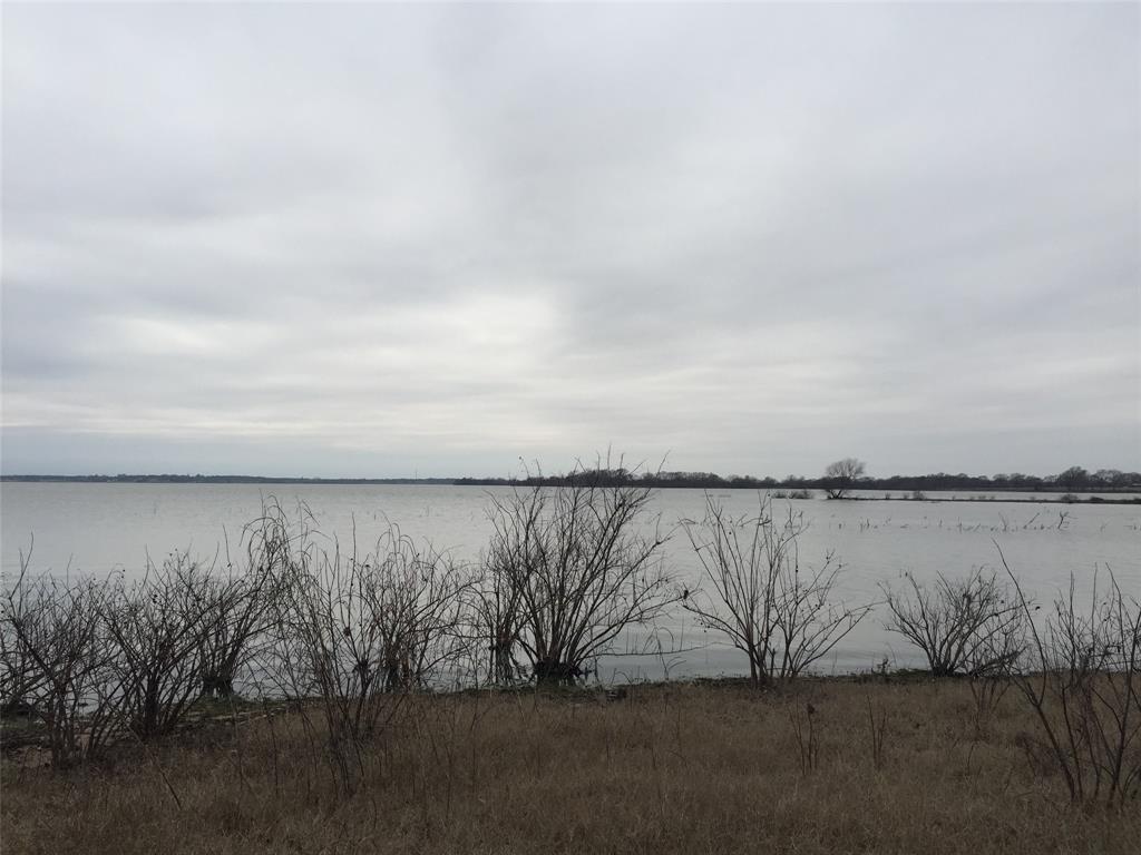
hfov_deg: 61.7
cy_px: 428
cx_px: 570
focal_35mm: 29
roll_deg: -0.8
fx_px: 956
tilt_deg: +5.3
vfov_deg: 48.2
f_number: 2.2
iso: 32
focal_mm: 4.15
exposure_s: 1/3300
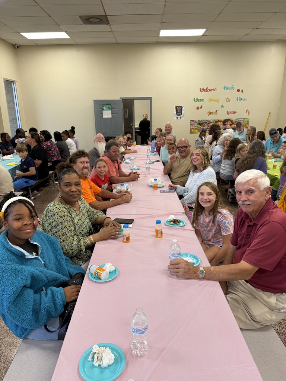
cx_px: 143
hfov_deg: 56.8
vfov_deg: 71.6
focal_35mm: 24
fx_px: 264
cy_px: 190
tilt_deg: -16.6
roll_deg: -0.2
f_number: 1.78
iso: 160
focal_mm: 6.76
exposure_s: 1/121
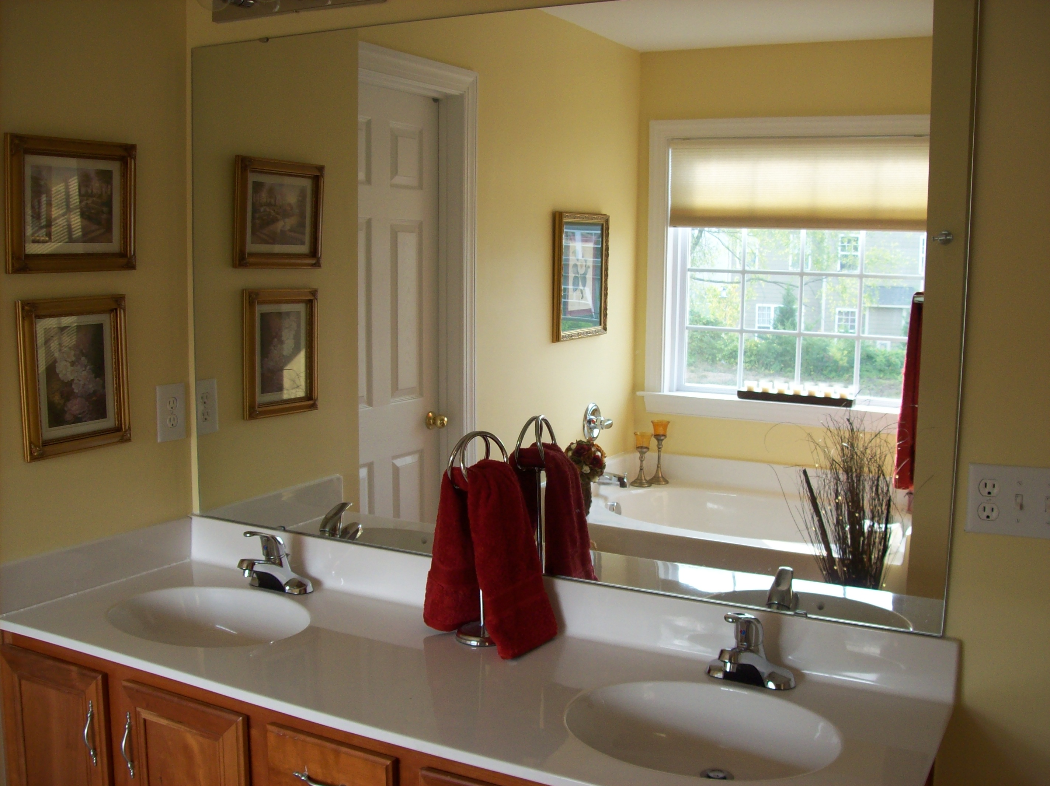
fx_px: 1092
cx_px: 525
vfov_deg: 39.6
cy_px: 393
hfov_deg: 51.4
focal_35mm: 36
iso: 80
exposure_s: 1/116
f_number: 2.7
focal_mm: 6
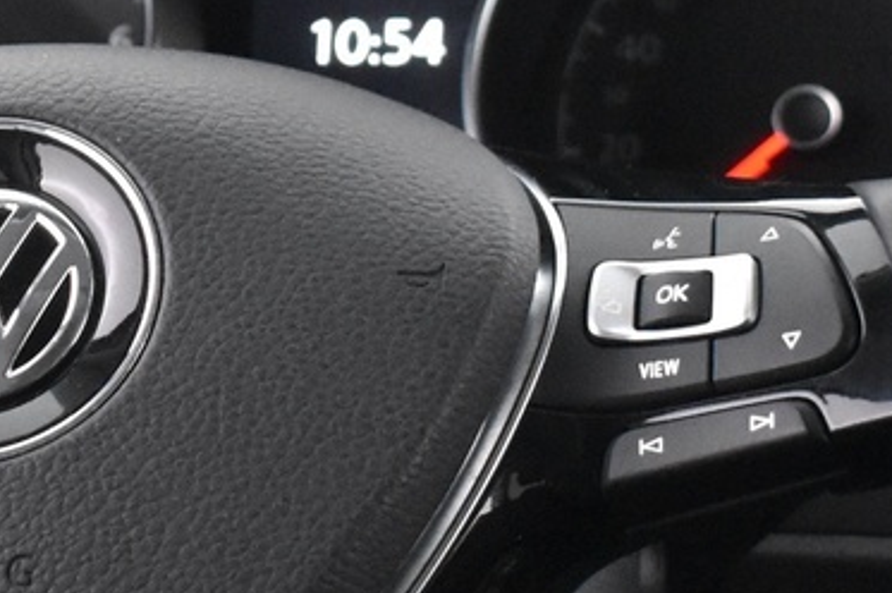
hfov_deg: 10.1
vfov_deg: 6.8
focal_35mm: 202
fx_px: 5005
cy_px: 292
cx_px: -43
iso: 3200
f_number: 4.2
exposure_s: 1/25
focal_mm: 31
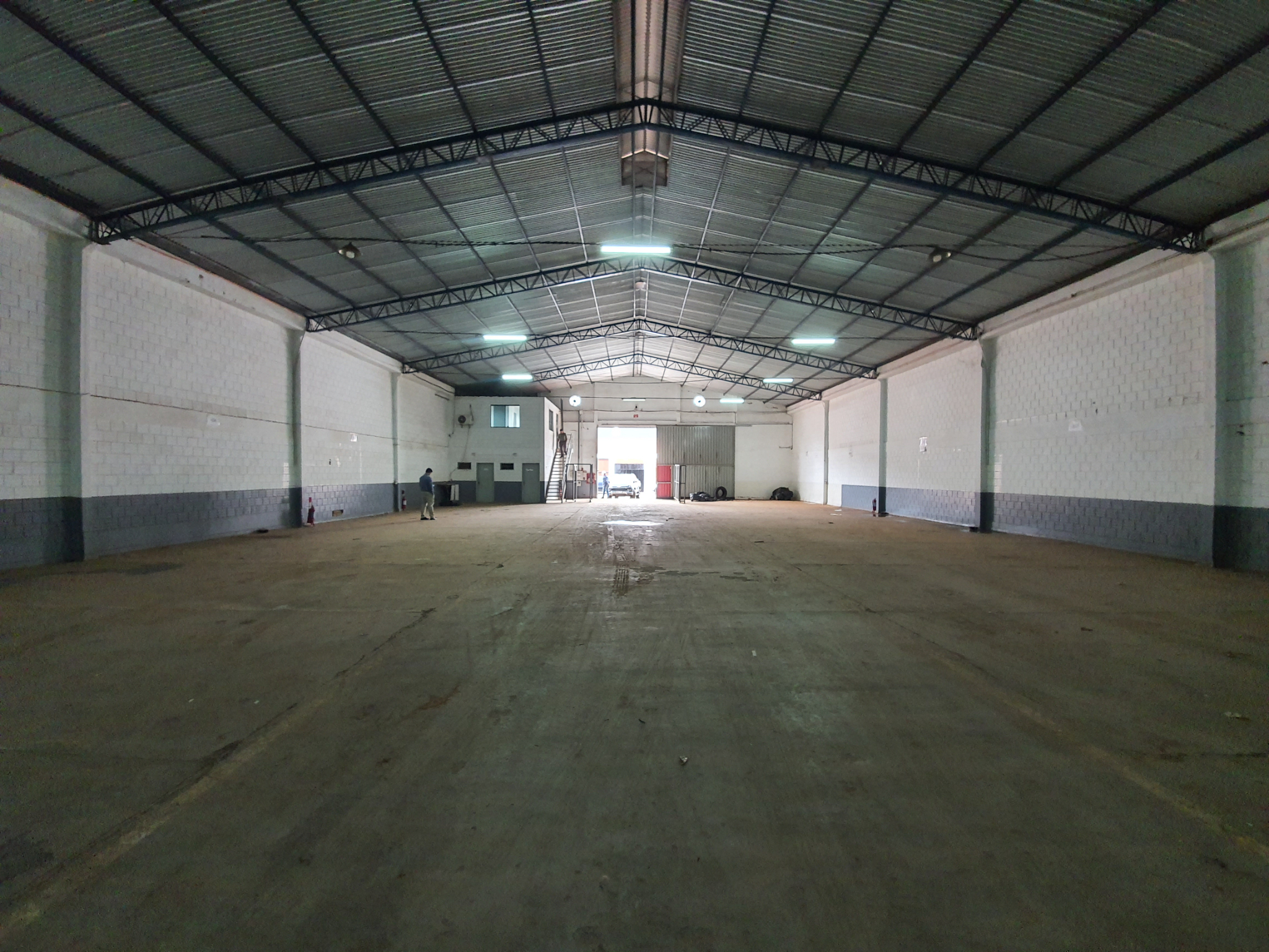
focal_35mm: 13
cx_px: 634
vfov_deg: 89.9
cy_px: 476
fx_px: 477
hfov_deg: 106.2
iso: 500
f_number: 2.2
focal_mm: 1.8
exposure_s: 1/33
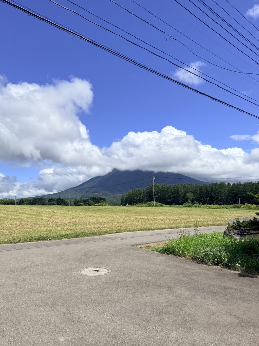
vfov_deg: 71.6
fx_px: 239
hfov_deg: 56.8
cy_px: 173
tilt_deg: +6.6
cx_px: 130
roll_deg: +1.8
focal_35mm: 24
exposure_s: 1/5319
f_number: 1.78
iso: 100
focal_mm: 6.76
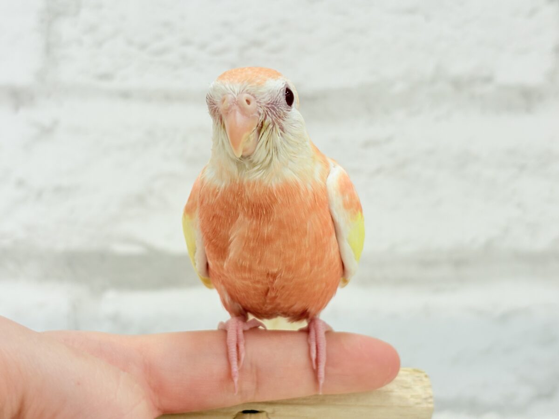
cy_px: 210
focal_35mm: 52
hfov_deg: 36.8
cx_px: 280
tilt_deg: -4.0
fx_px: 840
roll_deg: +0.6
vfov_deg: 28.0
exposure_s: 1/50
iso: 32
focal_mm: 5.96
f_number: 1.6
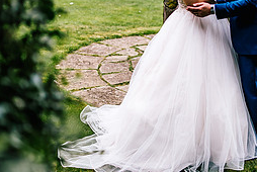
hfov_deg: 24.7
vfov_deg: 16.4
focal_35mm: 82
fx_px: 586
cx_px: 146
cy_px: 12
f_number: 1.4
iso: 250
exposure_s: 1/250
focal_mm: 35
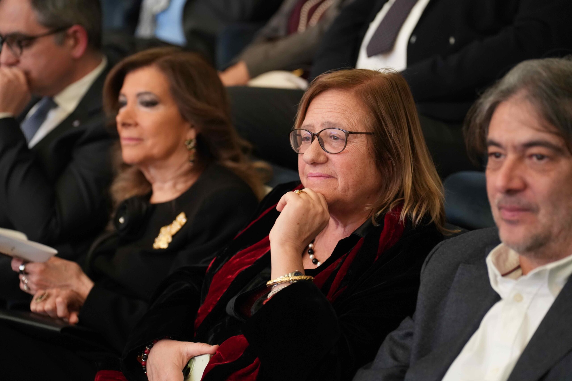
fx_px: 1478
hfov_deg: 21.9
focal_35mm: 93
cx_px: 286
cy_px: 190
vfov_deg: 14.7
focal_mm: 93
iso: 4000
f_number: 2.8
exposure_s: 1/20
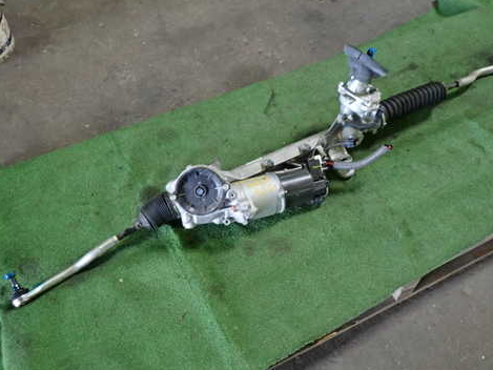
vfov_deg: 44.1
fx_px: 456
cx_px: 271
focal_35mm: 32
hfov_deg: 56.7
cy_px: 207
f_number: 2
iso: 250
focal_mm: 4.5
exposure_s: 1/30
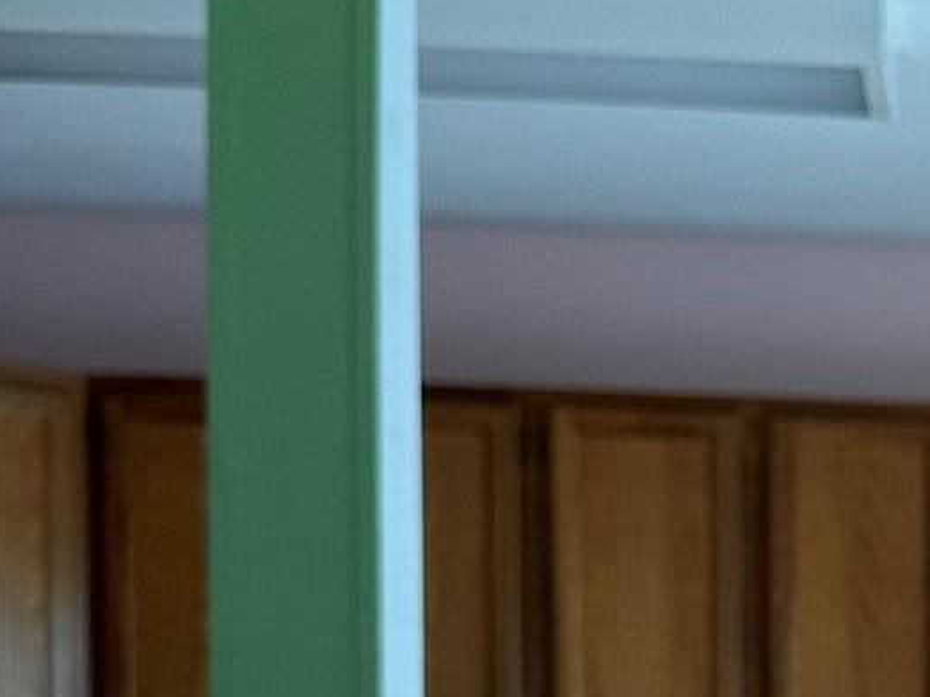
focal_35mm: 94
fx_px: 2525
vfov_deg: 14.9
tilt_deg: -3.6
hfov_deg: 19.3
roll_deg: -0.2
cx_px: 1215
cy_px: 935
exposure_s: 1/115
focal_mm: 6.86
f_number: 1.78
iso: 250
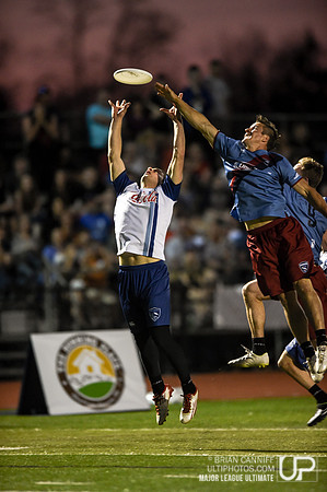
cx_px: 164
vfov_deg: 5.2
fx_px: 5462
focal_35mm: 400
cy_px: 246
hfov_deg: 3.4
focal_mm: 400
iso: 4000
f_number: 2.8
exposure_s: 1/500
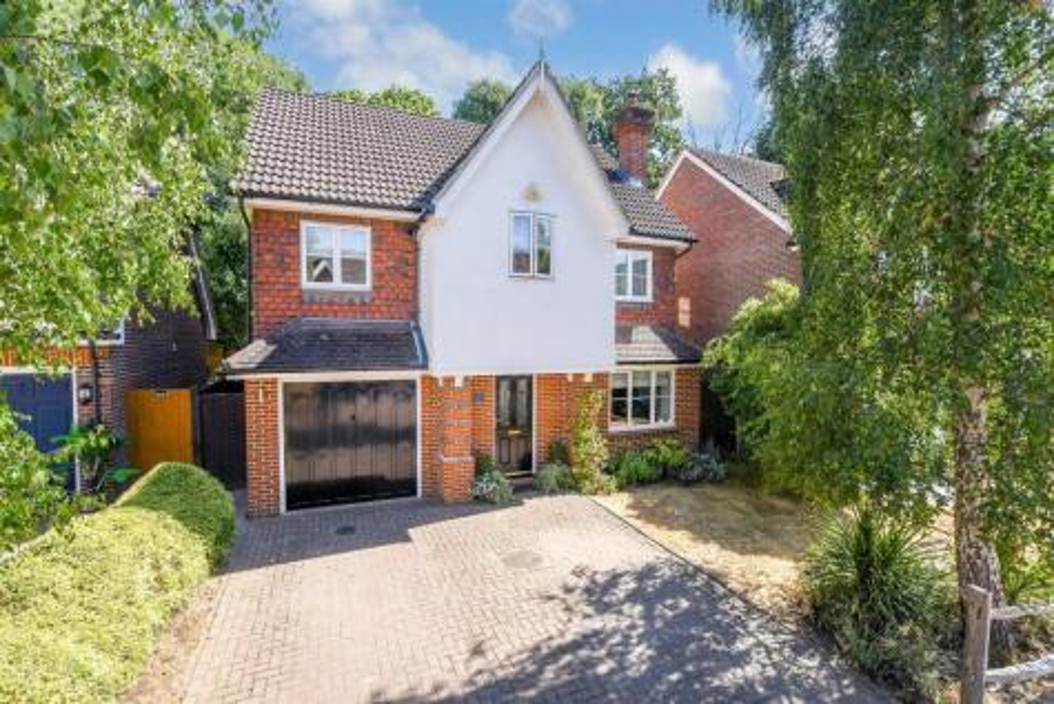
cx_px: 527
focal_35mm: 15
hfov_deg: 100.4
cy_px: 352
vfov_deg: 77.4
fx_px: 439
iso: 250
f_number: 11
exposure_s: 1/100
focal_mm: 10
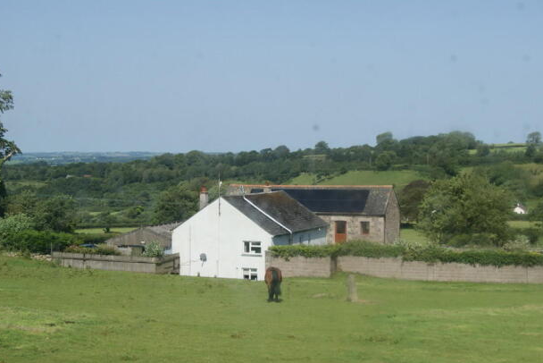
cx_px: 286
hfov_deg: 35.3
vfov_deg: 24.0
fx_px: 853
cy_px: 194
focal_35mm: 57
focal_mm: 35
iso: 200
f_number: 13
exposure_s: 1/250
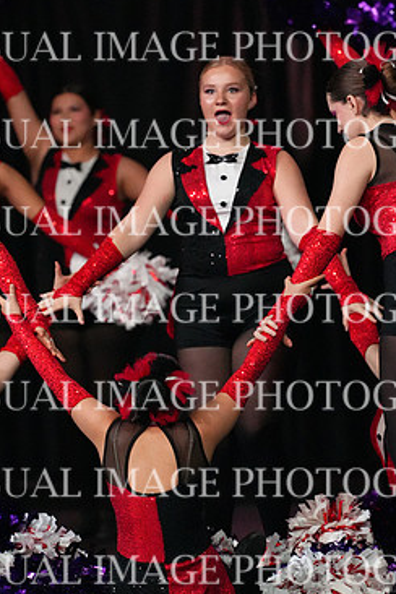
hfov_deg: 2.9
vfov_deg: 4.3
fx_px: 7837
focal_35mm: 475
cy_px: 265
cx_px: 222
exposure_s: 1/1250
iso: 16000
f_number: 3.5
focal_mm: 300
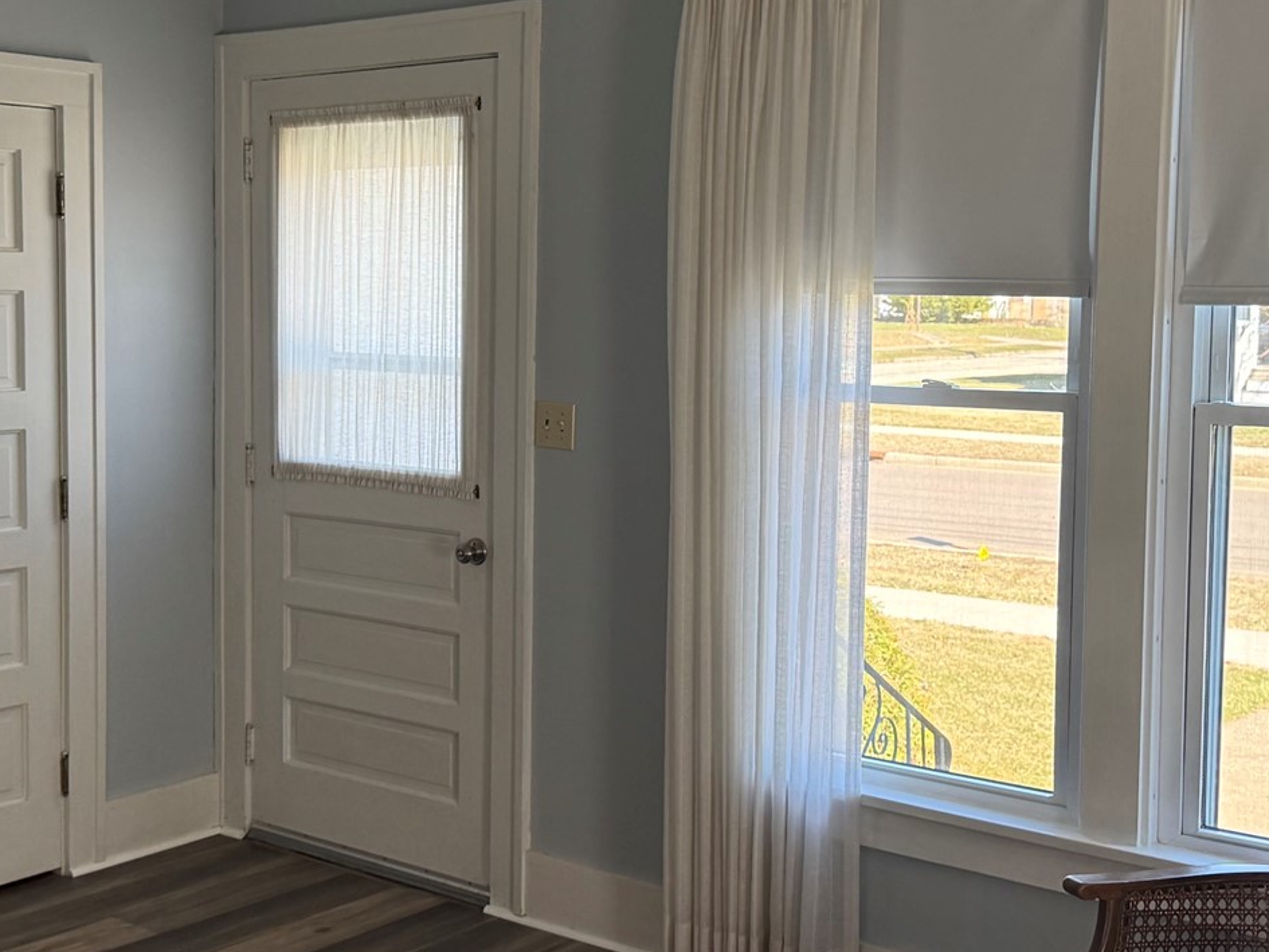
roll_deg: -0.5
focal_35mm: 52
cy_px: 428
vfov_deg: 28.0
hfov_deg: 36.6
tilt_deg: -3.4
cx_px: 465
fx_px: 1907
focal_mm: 6.76
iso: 200
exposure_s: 1/218
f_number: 1.78
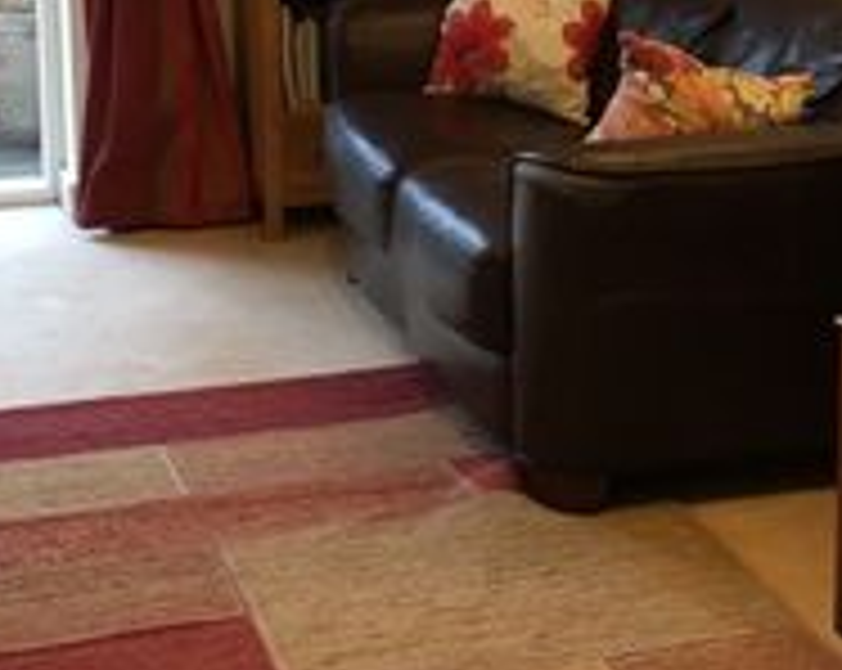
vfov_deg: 16.7
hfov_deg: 21.0
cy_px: 139
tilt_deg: -12.9
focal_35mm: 91
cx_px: 581
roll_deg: -1.4
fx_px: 2264
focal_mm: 4.15
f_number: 2.2
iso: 100
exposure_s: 1/33
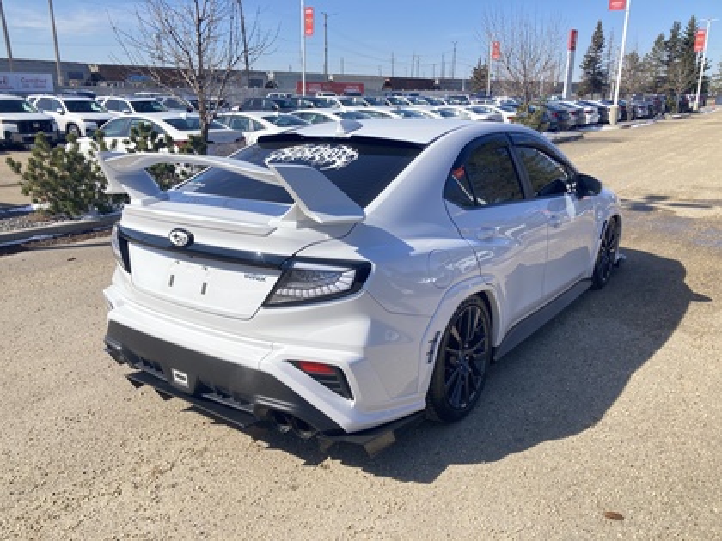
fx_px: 584
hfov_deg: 63.4
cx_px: 361
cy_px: 270
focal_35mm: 28
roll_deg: -0.9
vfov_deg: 49.7
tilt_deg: -17.0
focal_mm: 3.99
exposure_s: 1/1230
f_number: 1.8
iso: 20
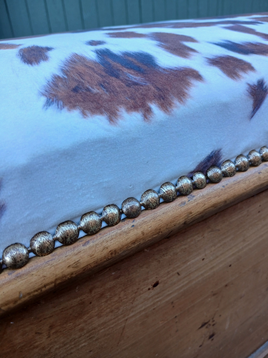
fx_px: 268
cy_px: 179
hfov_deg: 53.1
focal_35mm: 26
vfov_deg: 67.3
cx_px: 134
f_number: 1.8
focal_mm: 3.98
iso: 20
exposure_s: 1/50
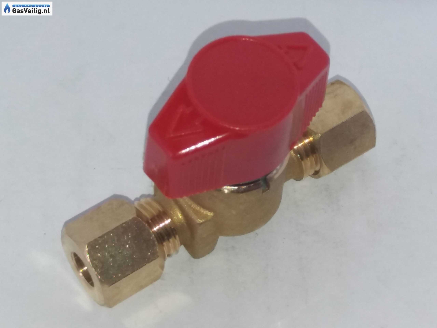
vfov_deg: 49.7
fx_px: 353
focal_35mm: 28
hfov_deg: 63.4
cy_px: 164
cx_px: 218
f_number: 1.9
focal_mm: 3.7
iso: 64
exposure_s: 1/173
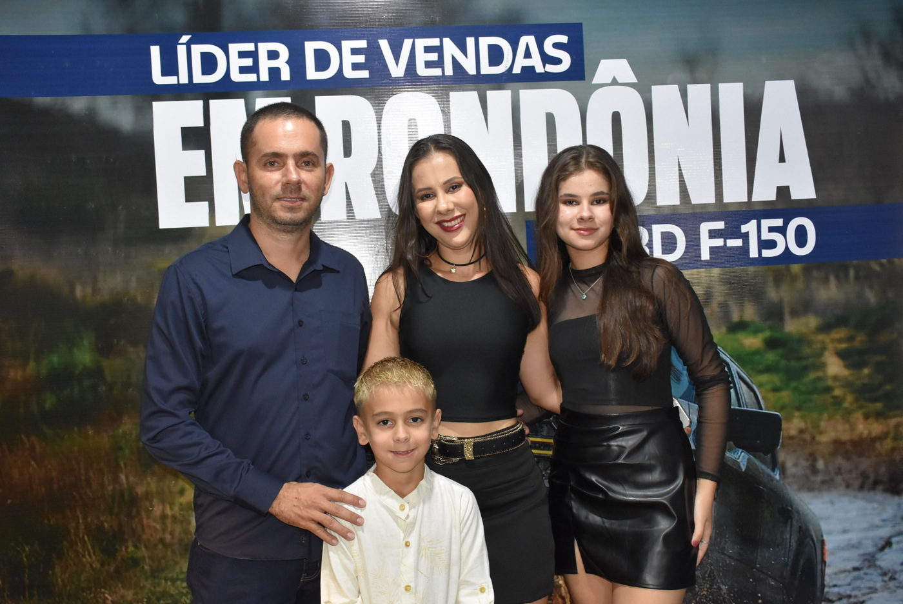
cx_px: 452
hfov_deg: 55.1
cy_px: 302
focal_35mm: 34
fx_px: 866
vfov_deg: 38.4
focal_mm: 23
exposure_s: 1/60
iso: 1600
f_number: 5.6
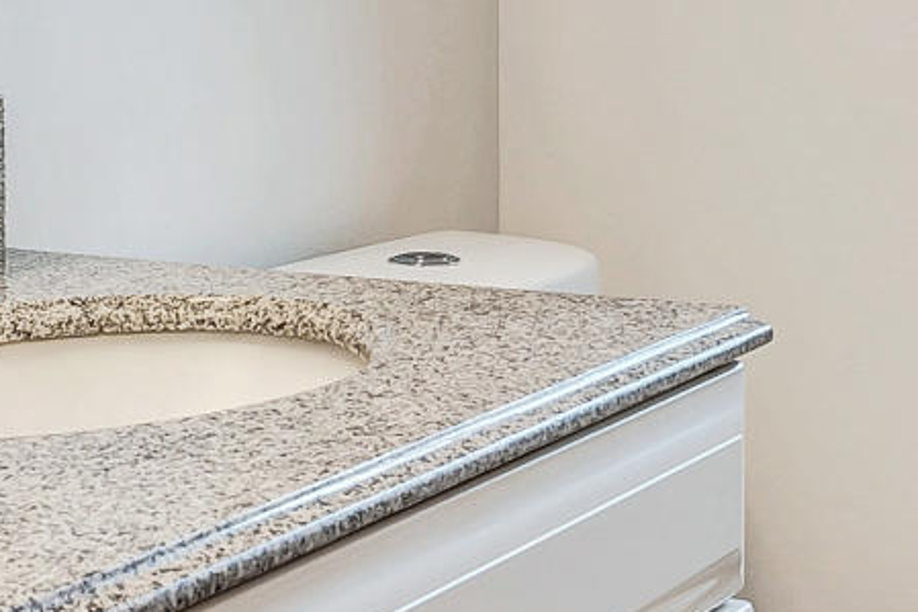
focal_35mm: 107
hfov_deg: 19.0
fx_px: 2727
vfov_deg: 12.5
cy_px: -98
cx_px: 288
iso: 100
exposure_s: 1/4
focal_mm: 16
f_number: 8
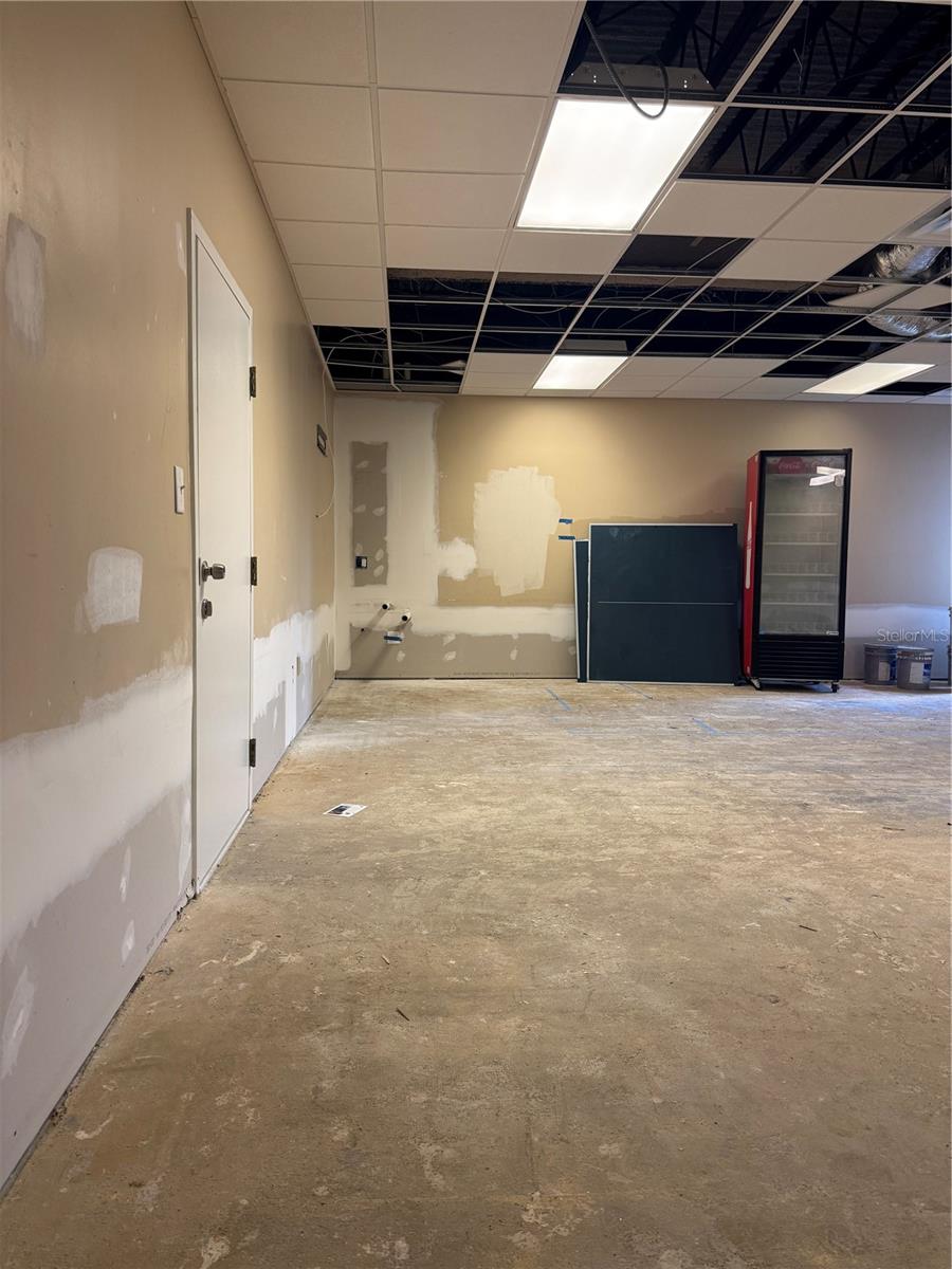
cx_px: 476
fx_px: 880
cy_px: 634
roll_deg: +0.8
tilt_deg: -4.5
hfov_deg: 56.8
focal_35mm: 24
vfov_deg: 71.6
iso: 200
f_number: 1.78
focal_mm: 6.76
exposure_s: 1/60
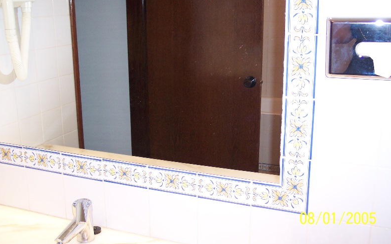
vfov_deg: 31.2
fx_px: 437
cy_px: 106
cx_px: 197
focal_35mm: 41
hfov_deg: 48.2
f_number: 2.8
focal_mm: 8
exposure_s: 1/30
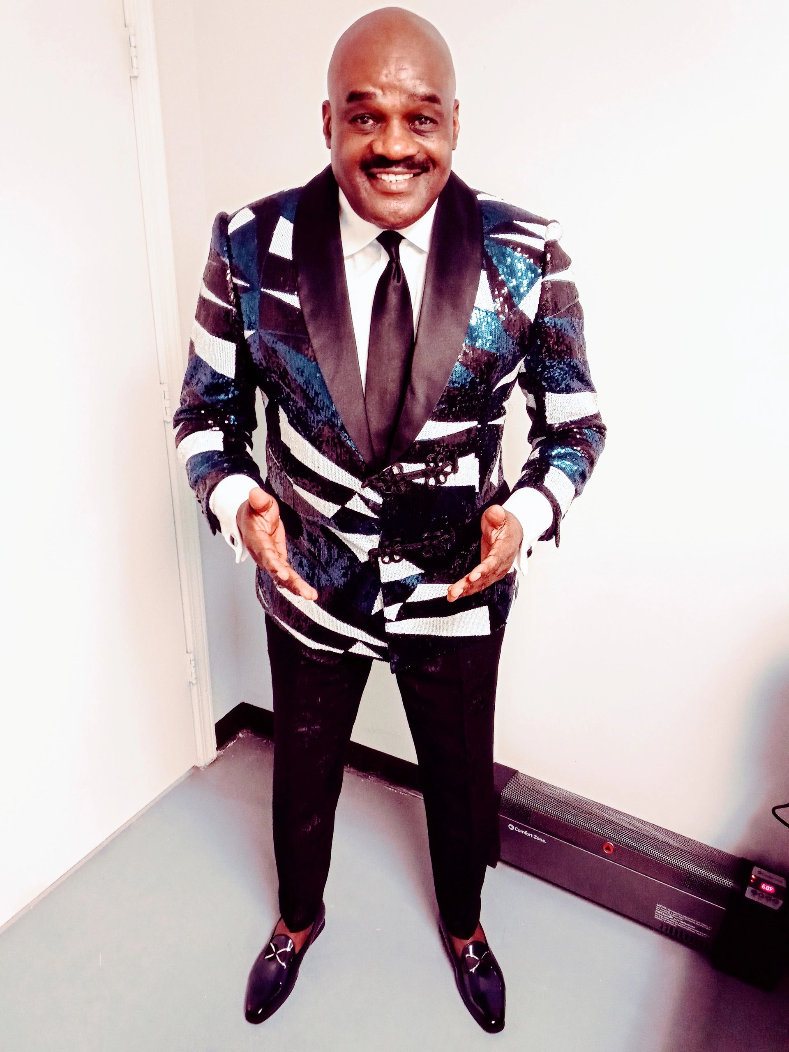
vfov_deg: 63.4
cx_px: 394
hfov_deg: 49.7
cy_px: 526
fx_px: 851
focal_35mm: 28
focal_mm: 3.61
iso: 400
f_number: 1.8
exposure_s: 1/24
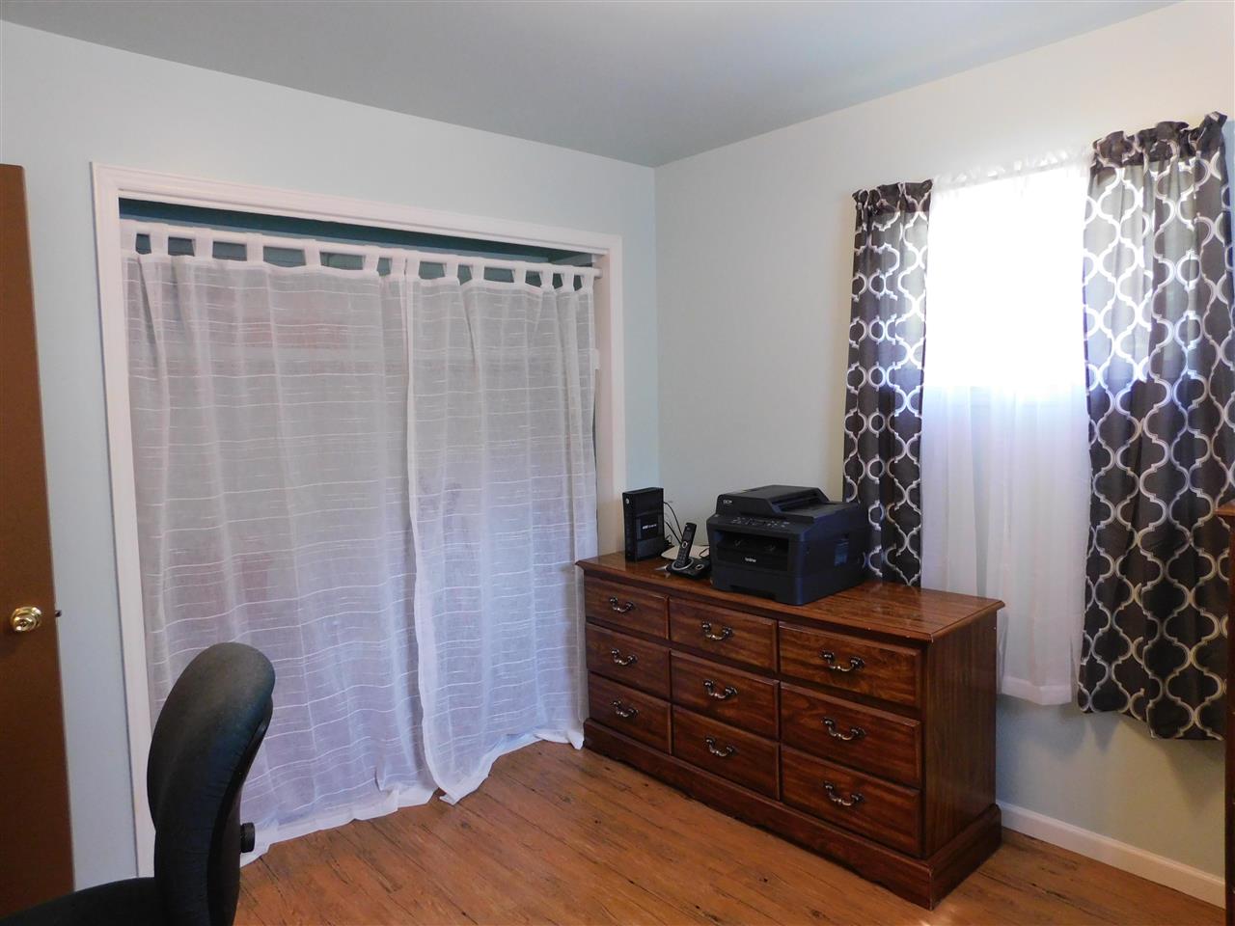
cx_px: 618
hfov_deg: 73.9
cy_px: 463
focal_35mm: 23
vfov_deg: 58.9
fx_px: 821
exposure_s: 1/30
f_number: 3
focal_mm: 4
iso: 400
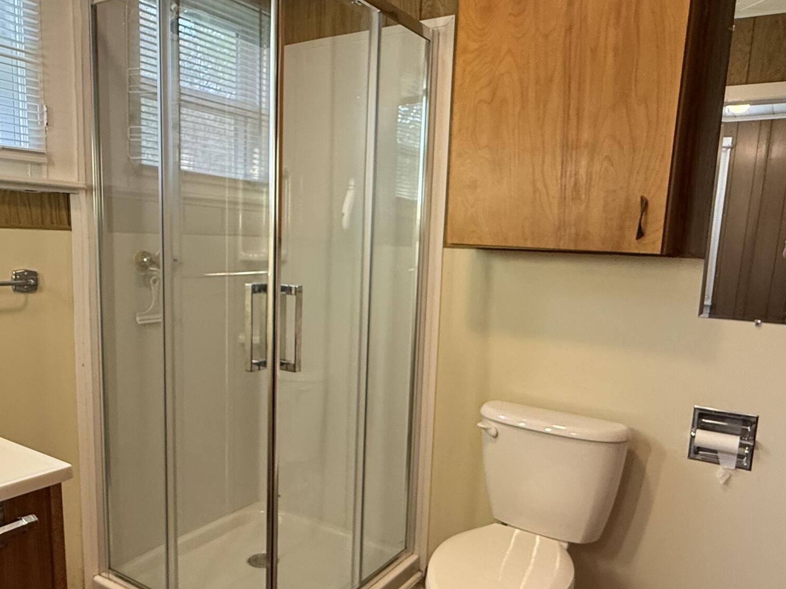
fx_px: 636
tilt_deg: -8.5
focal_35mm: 28
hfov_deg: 63.4
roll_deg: -2.1
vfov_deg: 49.5
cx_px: 377
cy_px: 343
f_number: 2.2
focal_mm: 2.22
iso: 320
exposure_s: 1/60
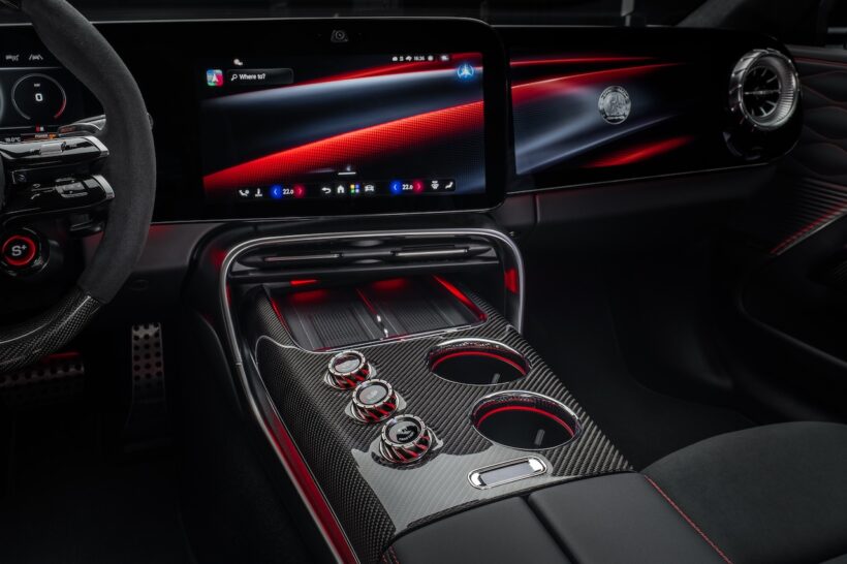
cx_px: 424
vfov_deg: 46.4
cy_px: 282
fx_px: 658
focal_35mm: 28
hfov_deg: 65.5
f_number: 11
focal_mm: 28
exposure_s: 1/20
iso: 400
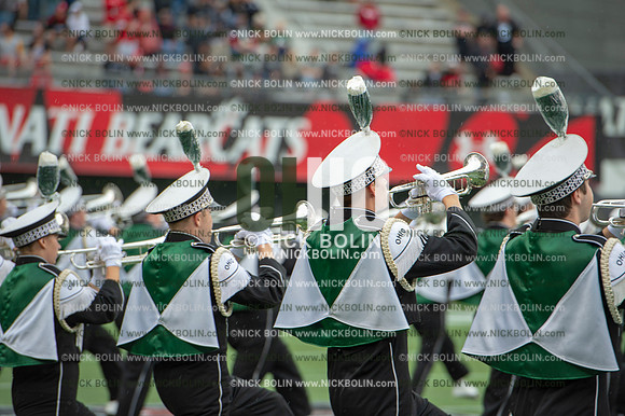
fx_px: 3470
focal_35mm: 200
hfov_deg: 10.3
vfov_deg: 6.9
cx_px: 312
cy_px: 208
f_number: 4
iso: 400
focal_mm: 200
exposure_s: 1/500
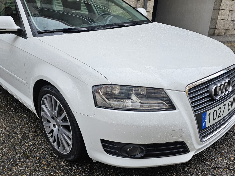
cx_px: 115
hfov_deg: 55.4
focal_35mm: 33
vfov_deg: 42.9
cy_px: 88
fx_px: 224
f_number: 1.7
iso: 25
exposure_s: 1/180
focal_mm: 6.3
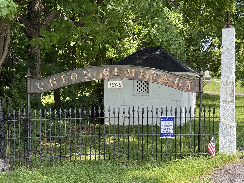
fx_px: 338
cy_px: 92
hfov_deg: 39.7
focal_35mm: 48
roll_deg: -0.1
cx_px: 122
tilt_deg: +0.2
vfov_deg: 30.3
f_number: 1.78
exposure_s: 1/769
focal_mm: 6.76
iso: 80
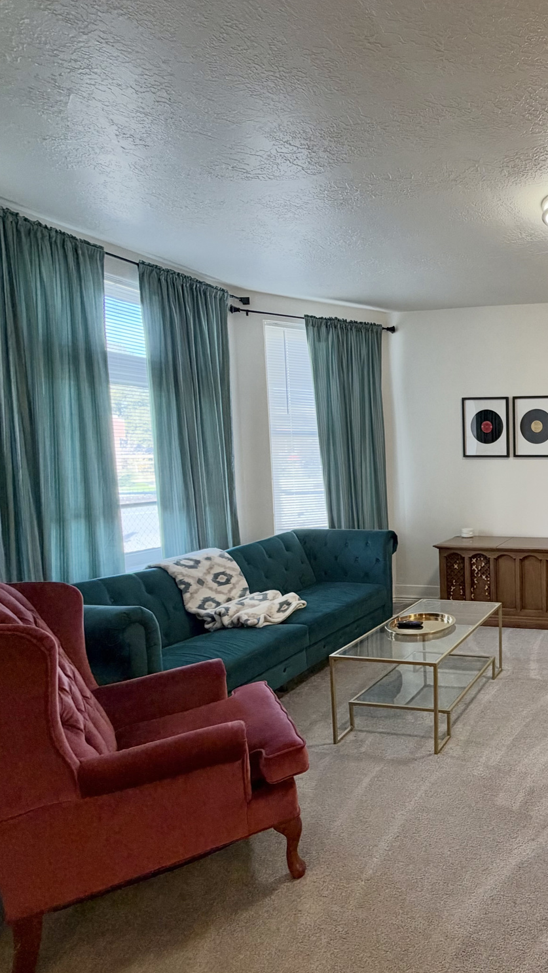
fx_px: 542
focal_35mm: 21
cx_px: 574
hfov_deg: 43.9
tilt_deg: -4.9
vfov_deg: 83.8
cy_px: 499
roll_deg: +0.4
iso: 200
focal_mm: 2.22
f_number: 2.2
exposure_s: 1/60
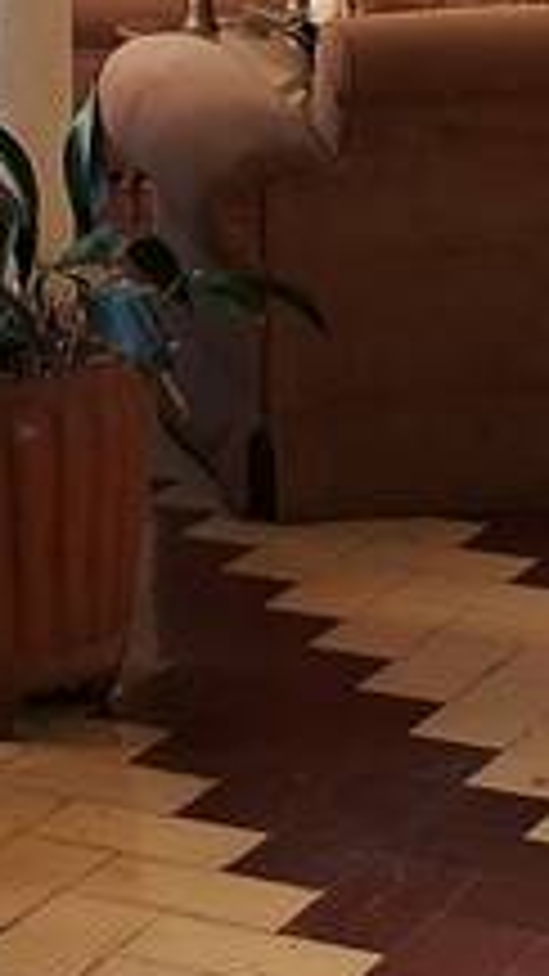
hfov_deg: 8.6
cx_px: 72
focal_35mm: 141
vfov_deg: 14.9
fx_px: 3650
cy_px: -108
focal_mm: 3.98
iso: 25
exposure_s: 1/105
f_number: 1.8
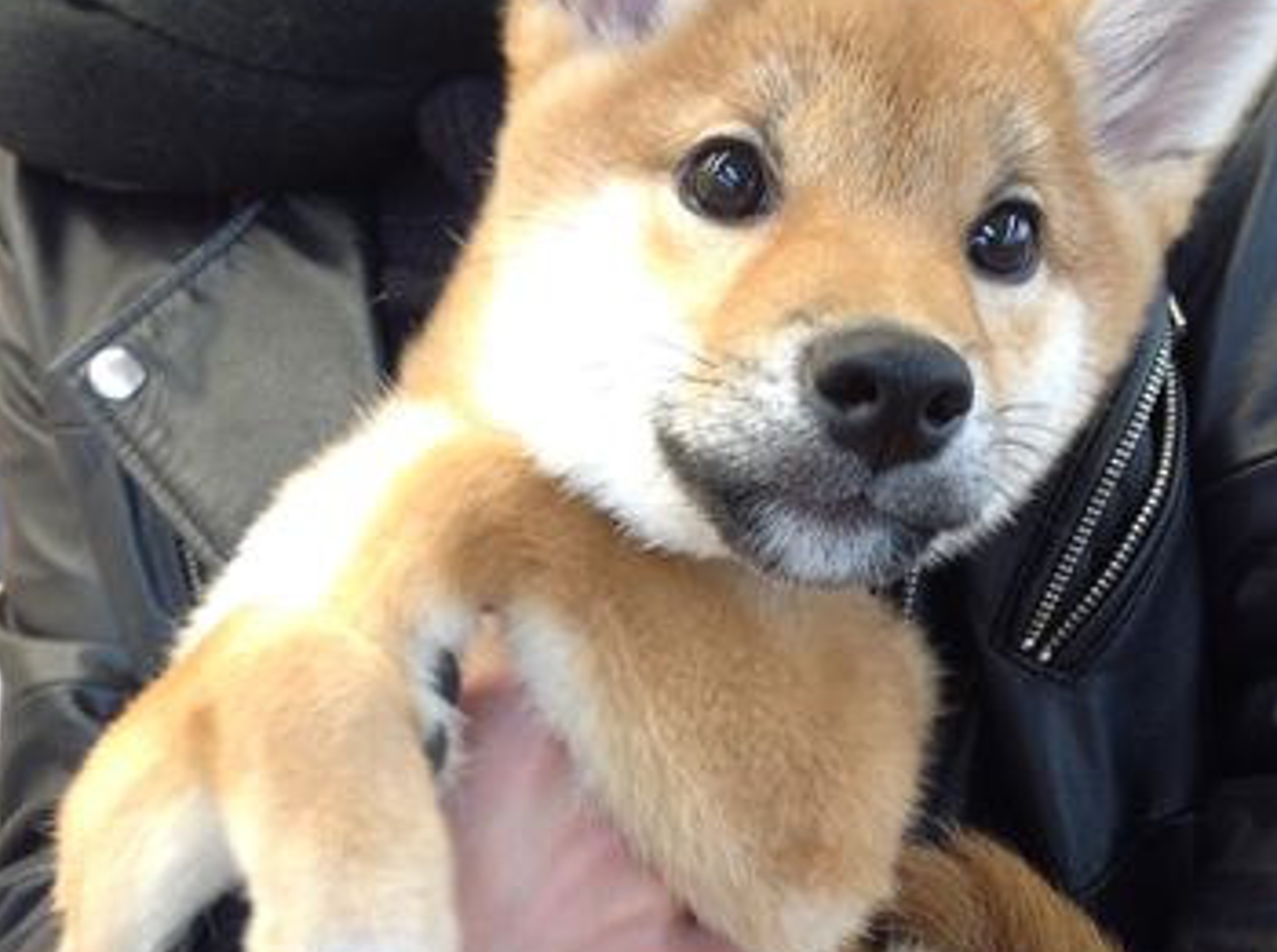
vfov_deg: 23.9
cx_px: 536
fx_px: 2209
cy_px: 770
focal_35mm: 60
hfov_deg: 32.2
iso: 64
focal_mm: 4.28
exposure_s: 1/15
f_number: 2.4
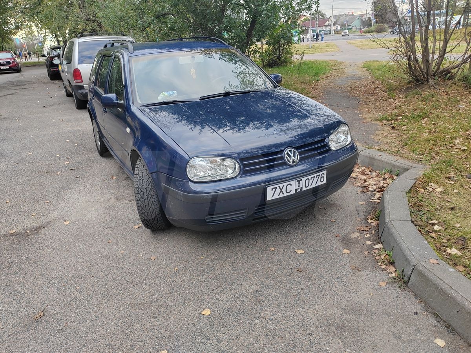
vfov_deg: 51.4
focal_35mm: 27
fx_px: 367
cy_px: 176
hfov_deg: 65.3
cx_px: 236
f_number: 1.9
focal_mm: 5.52
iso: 125
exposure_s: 1/100
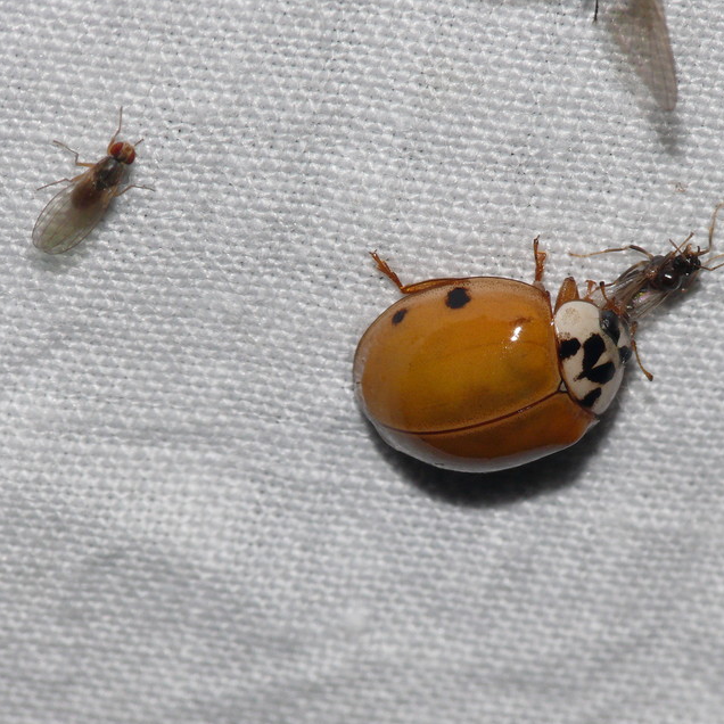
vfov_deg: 4.8
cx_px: 466
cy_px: 363
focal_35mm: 365
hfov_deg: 4.8
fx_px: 8637
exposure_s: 1/640
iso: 200
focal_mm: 65.1
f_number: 11
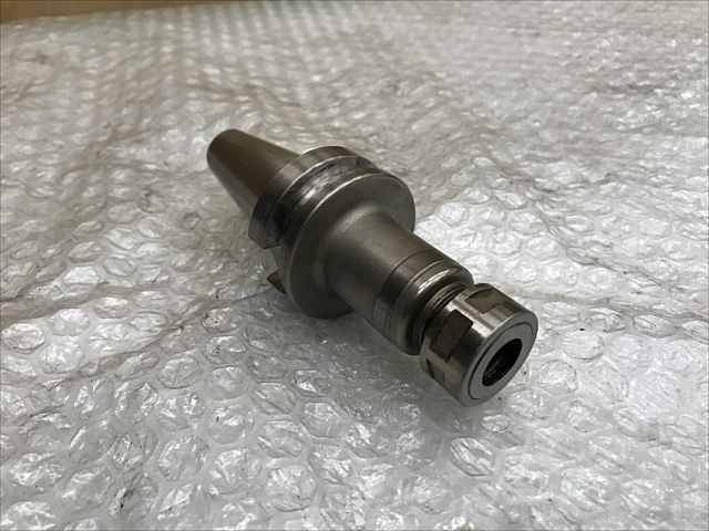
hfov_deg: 63.4
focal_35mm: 28
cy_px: 266
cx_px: 354
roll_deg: -0.6
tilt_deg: -40.4
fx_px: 573
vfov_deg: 49.7
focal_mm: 3.99
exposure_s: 1/33
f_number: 1.8
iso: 32
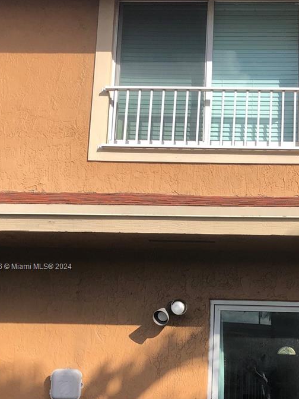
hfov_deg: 28.6
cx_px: 230
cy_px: 267
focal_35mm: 50
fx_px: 576
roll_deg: -0.2
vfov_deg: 37.8
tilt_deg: +10.8
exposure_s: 1/1429
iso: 20
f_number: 1.8
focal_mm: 3.99
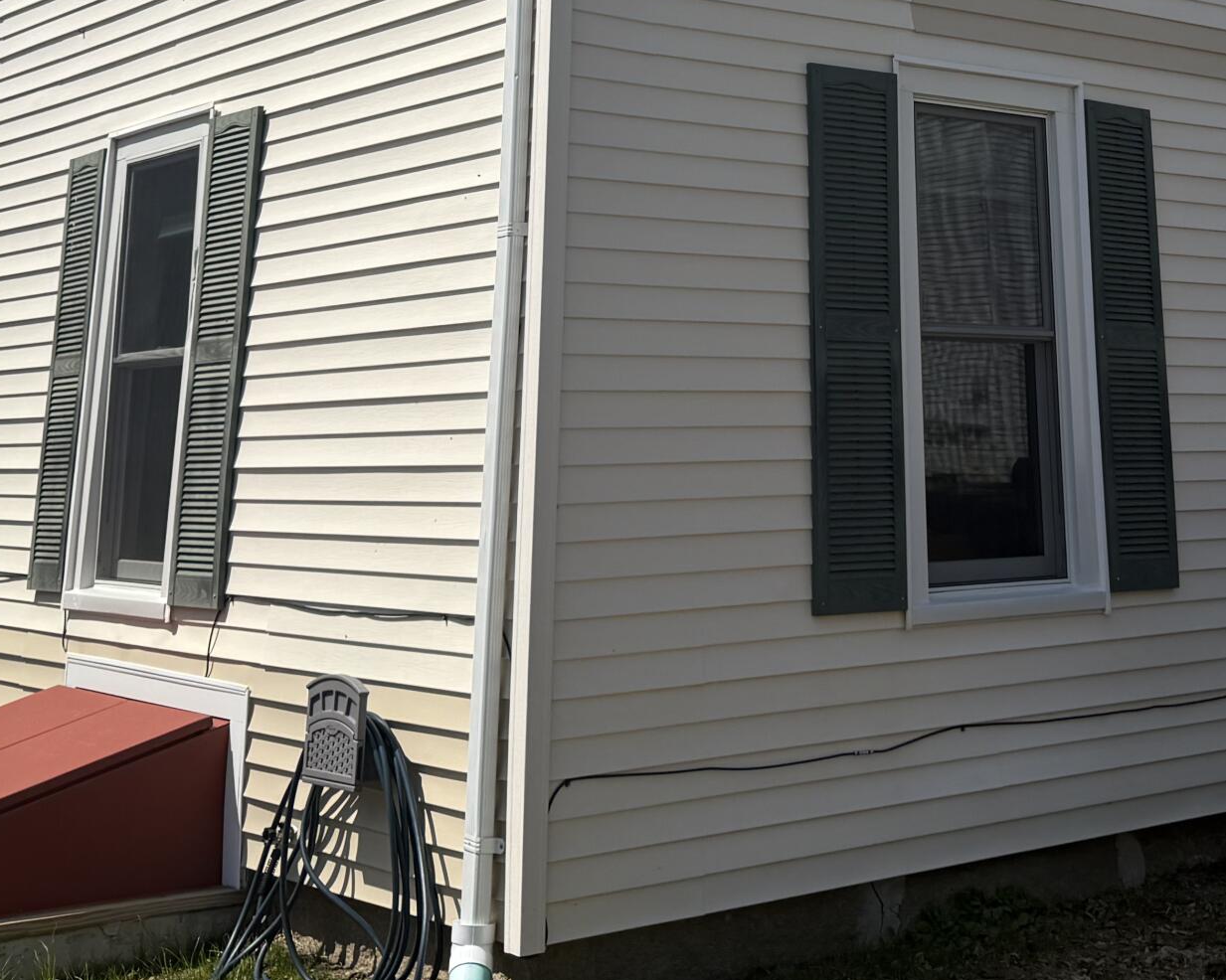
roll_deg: +0.6
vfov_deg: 24.6
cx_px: 799
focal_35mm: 57
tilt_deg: +14.8
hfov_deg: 32.8
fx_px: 2068
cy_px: -130
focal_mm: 6.76
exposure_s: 1/6711
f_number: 1.78
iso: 80
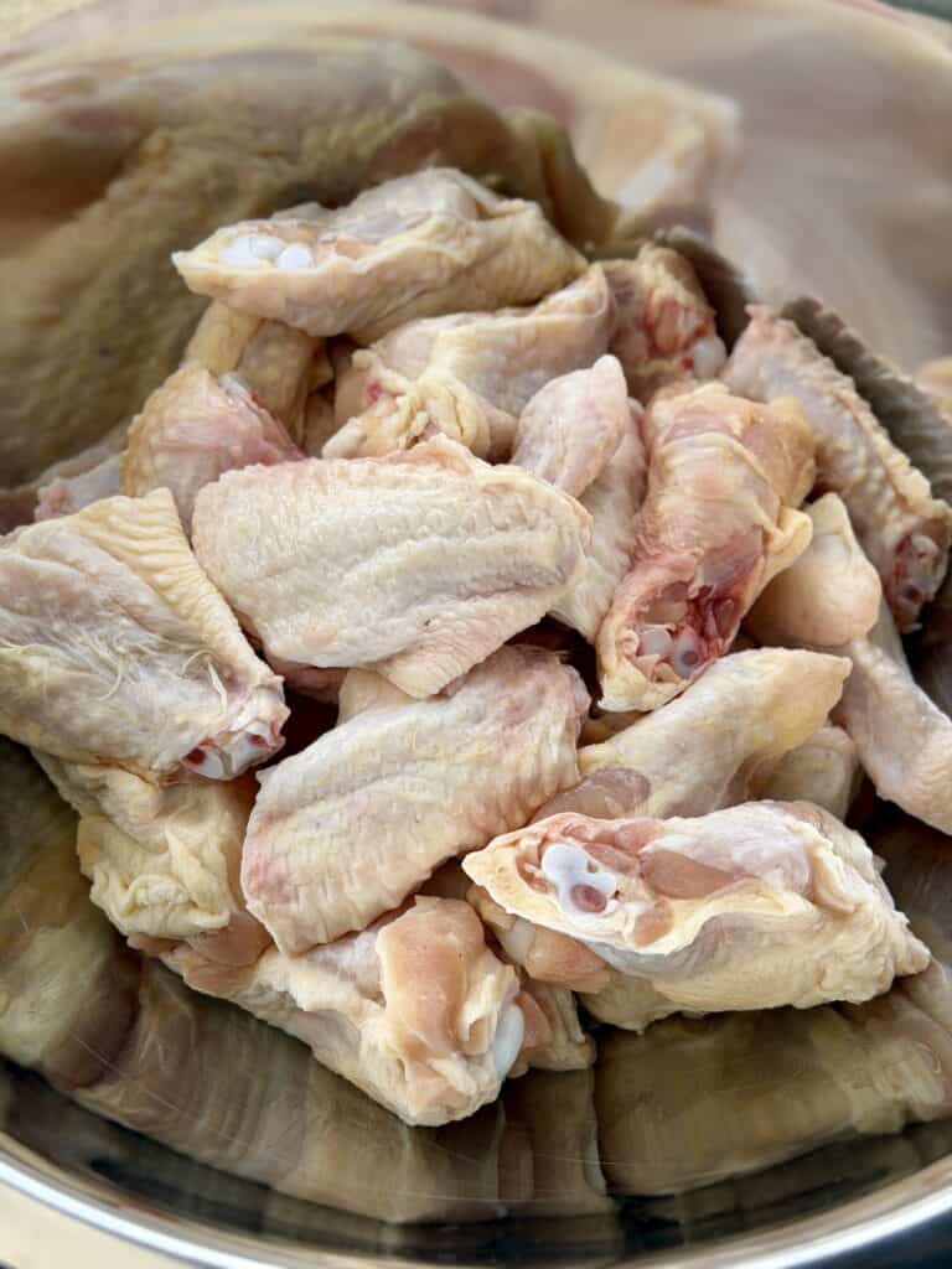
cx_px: 476
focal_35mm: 48
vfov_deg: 39.7
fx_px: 1760
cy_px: 634
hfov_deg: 30.3
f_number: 1.78
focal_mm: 6.76
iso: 64
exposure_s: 1/1715
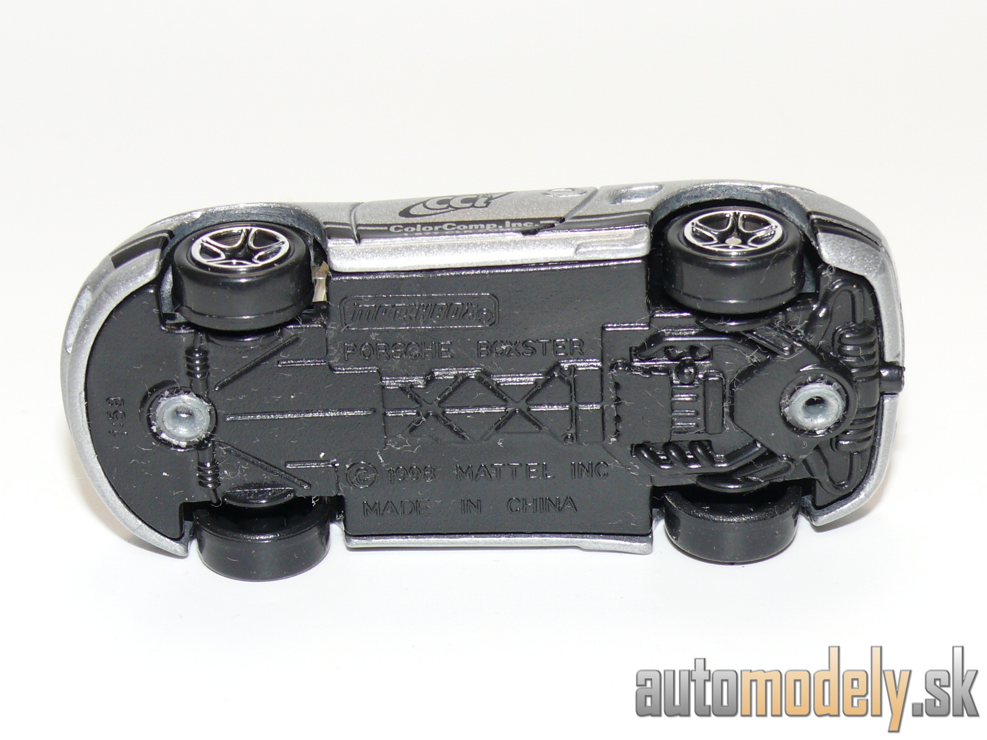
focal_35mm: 102
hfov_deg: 19.3
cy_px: 370
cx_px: 494
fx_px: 2908
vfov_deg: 14.5
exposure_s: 1/30
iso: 100
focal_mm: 13.3
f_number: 4
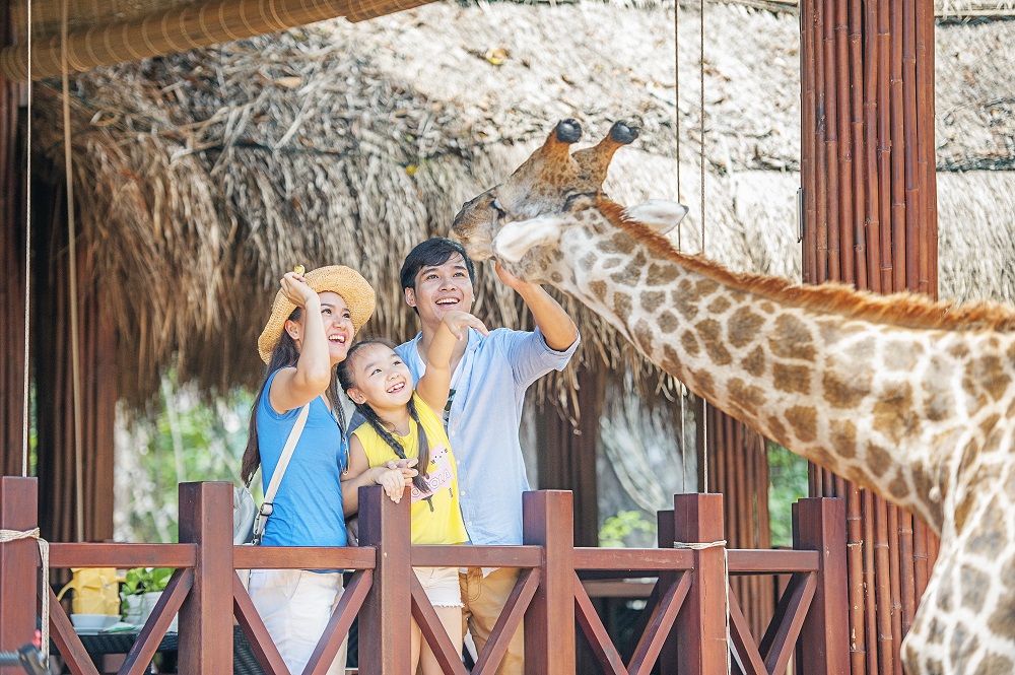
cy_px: 338
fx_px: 3521
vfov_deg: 10.9
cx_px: 508
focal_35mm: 125
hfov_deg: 16.4
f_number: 2.8
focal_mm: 125
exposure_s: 1/500
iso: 640
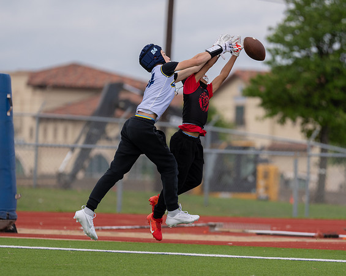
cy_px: 168
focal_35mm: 337
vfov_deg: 4.6
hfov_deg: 5.8
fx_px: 3441
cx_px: 183
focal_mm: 200
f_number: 2.8
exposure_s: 1/1250
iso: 100
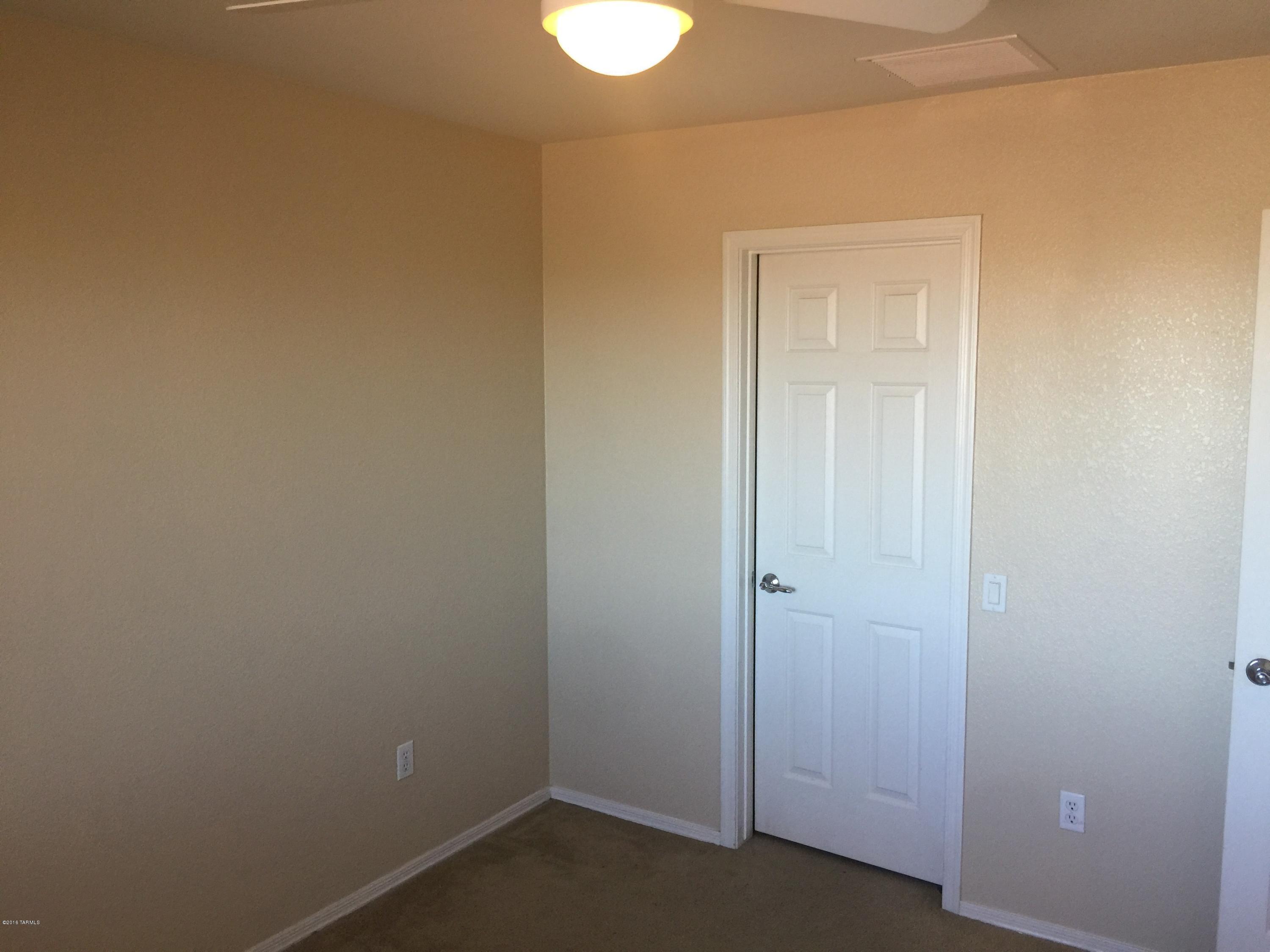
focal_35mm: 29
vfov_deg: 48.2
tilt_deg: -5.3
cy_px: 476
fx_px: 1064
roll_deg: -0.2
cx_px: 635
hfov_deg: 61.7
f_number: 2.2
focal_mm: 4.15
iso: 50
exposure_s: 1/30
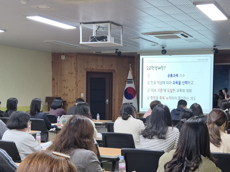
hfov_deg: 57.4
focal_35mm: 31
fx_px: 206
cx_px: 149
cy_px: 112
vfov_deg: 44.9
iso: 100
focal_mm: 5.4
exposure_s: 1/60
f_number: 1.8
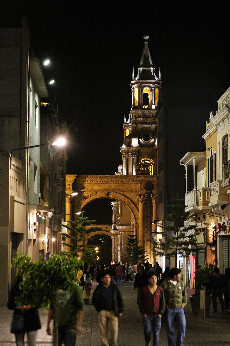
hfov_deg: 16.5
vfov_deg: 24.6
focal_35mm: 82
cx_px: 115
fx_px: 792
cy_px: 173
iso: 800
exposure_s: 1/10
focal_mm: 55
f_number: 5.6
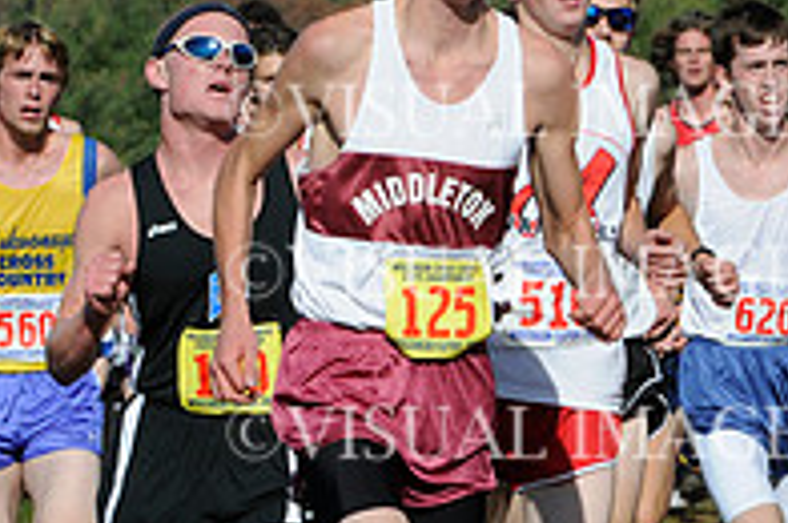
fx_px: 10686
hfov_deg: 4.2
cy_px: 352
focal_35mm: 489
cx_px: 804
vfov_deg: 2.8
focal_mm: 110
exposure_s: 1/1000
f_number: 5.6
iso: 200
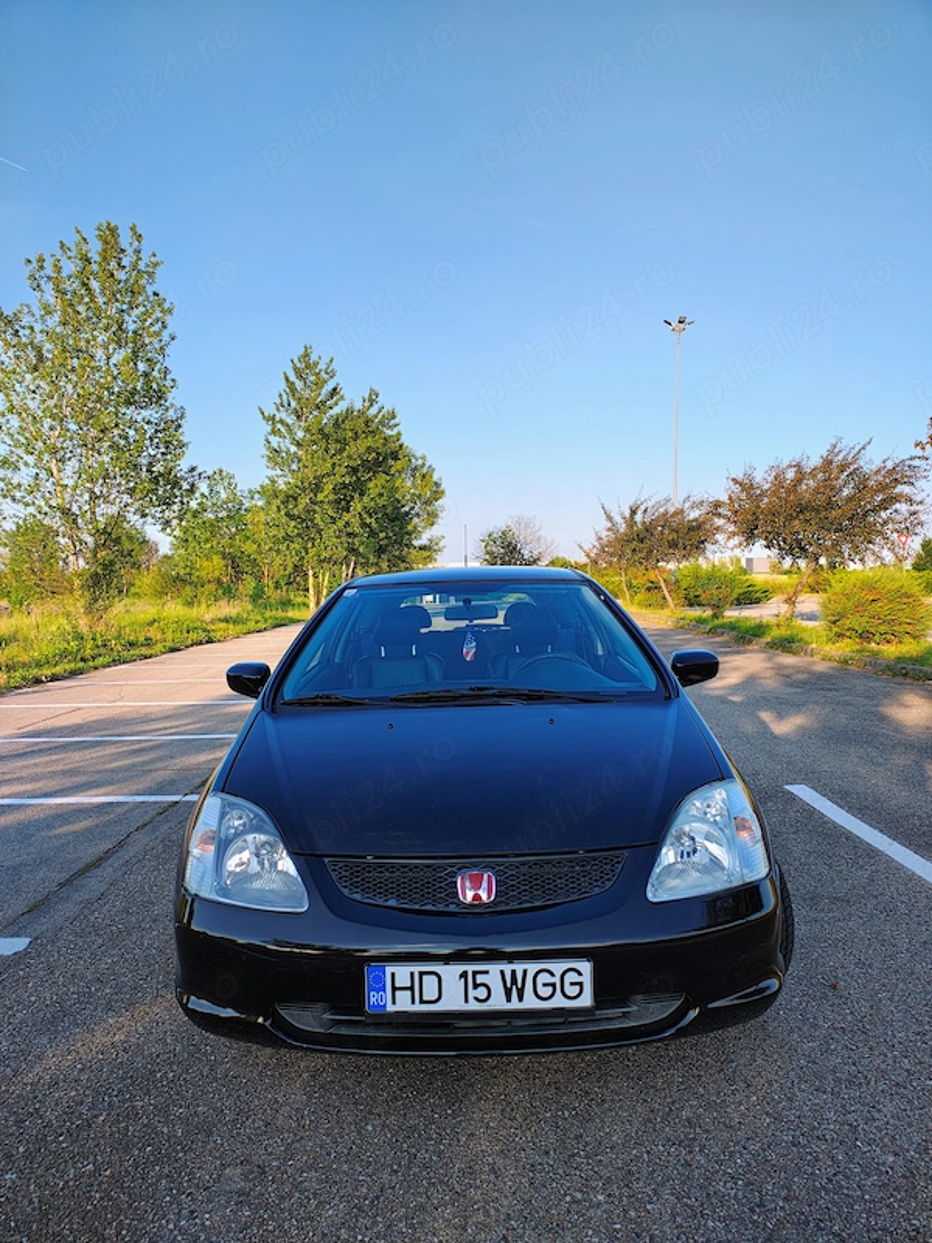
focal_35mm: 25
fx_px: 897
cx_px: 466
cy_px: 622
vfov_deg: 69.4
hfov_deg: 54.9
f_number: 1.4
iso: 100
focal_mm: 5.89
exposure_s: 1/594
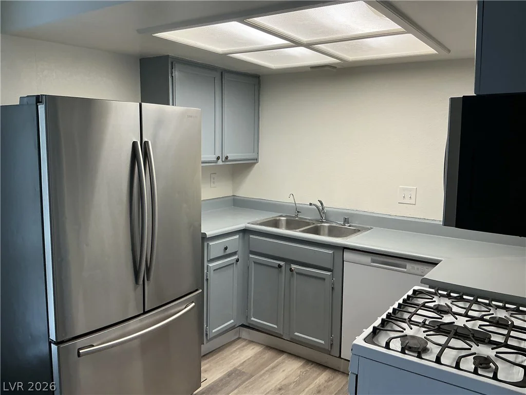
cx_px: 263
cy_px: 198
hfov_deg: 61.7
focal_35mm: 29
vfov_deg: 48.2
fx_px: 441
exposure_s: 1/60
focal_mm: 3
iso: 50
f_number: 1.8
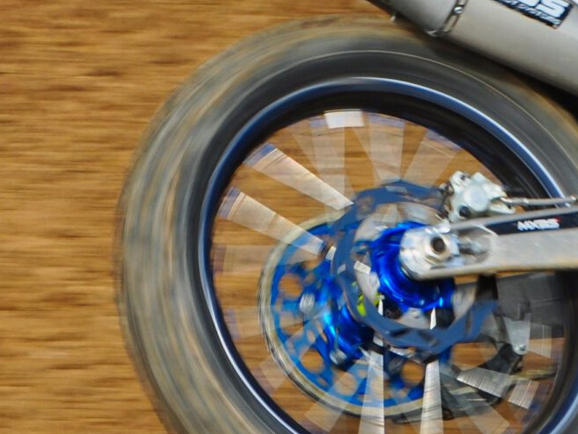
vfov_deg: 3.8
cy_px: -98
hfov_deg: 5.0
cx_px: 955
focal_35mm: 391
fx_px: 6529
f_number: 9
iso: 200
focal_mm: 70
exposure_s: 1/200
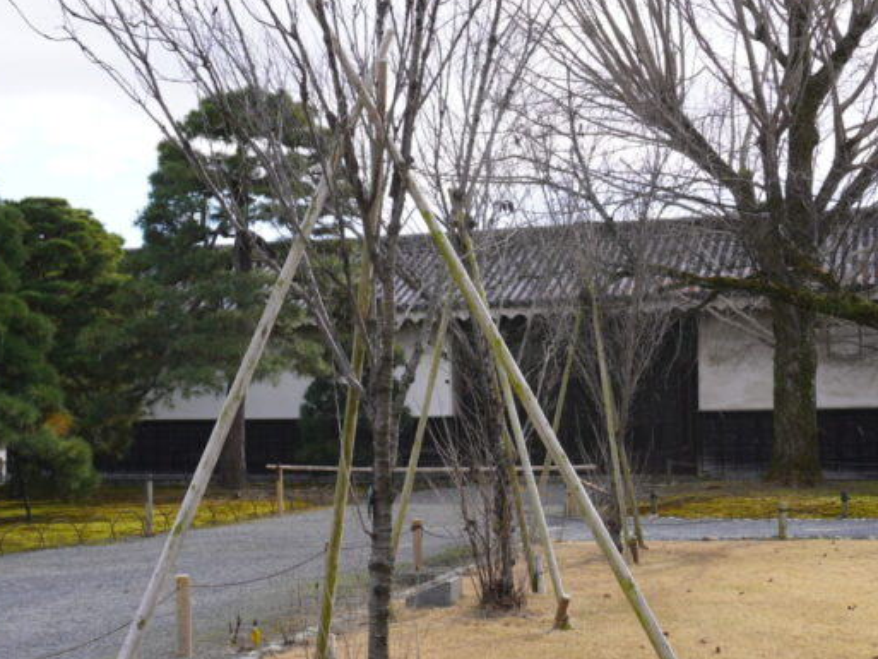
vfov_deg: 27.7
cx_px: 483
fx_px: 1337
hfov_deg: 36.3
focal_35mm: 53
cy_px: 349
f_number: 6.3
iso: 100
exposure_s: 1/100
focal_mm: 25
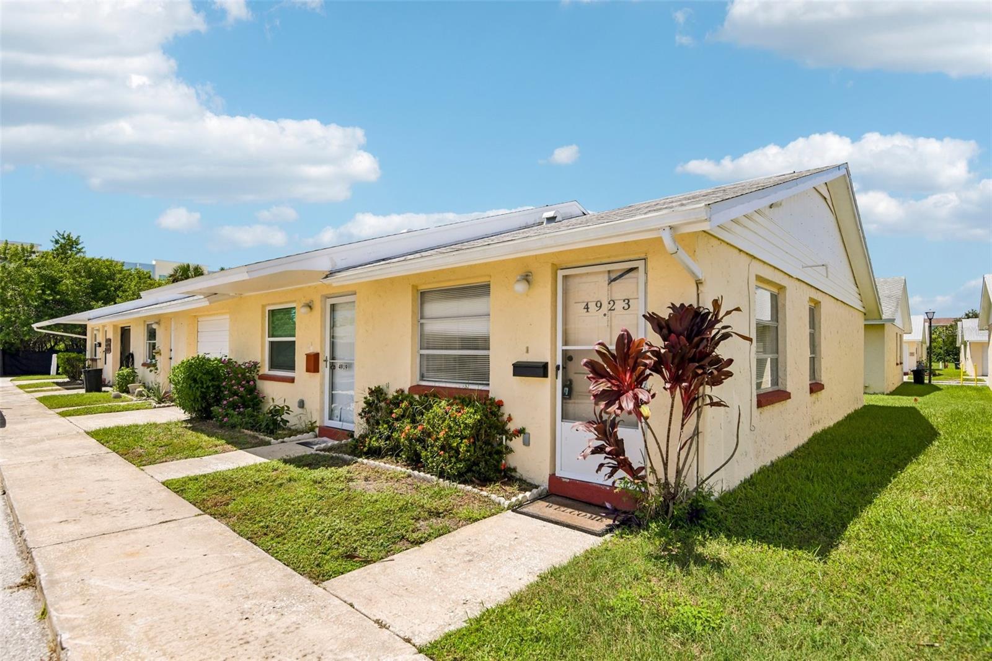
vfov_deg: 67.4
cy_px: 330
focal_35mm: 18
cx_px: 496
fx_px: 496
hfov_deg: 90.0
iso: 400
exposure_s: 1/1600
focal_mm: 18
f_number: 8
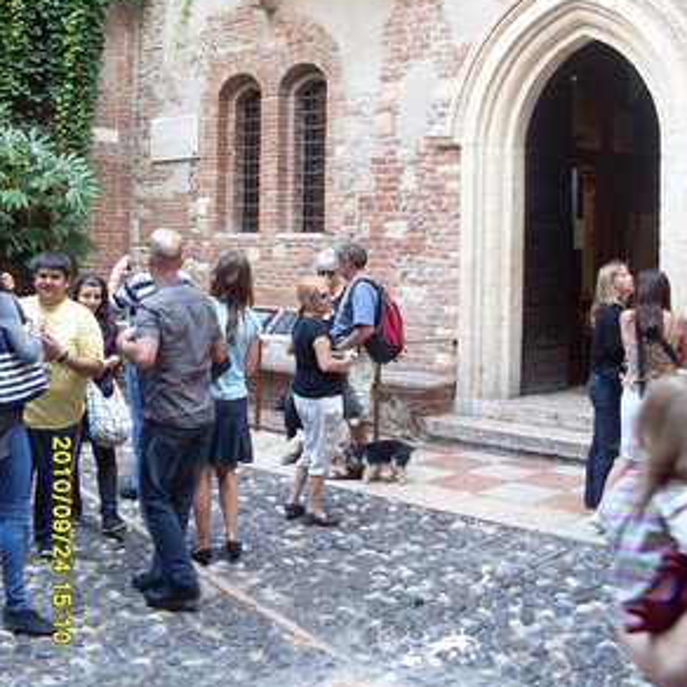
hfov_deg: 36.8
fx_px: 1033
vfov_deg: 36.4
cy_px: 231
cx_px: 346
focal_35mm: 46
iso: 100
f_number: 2.8
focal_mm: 6.3
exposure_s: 1/45
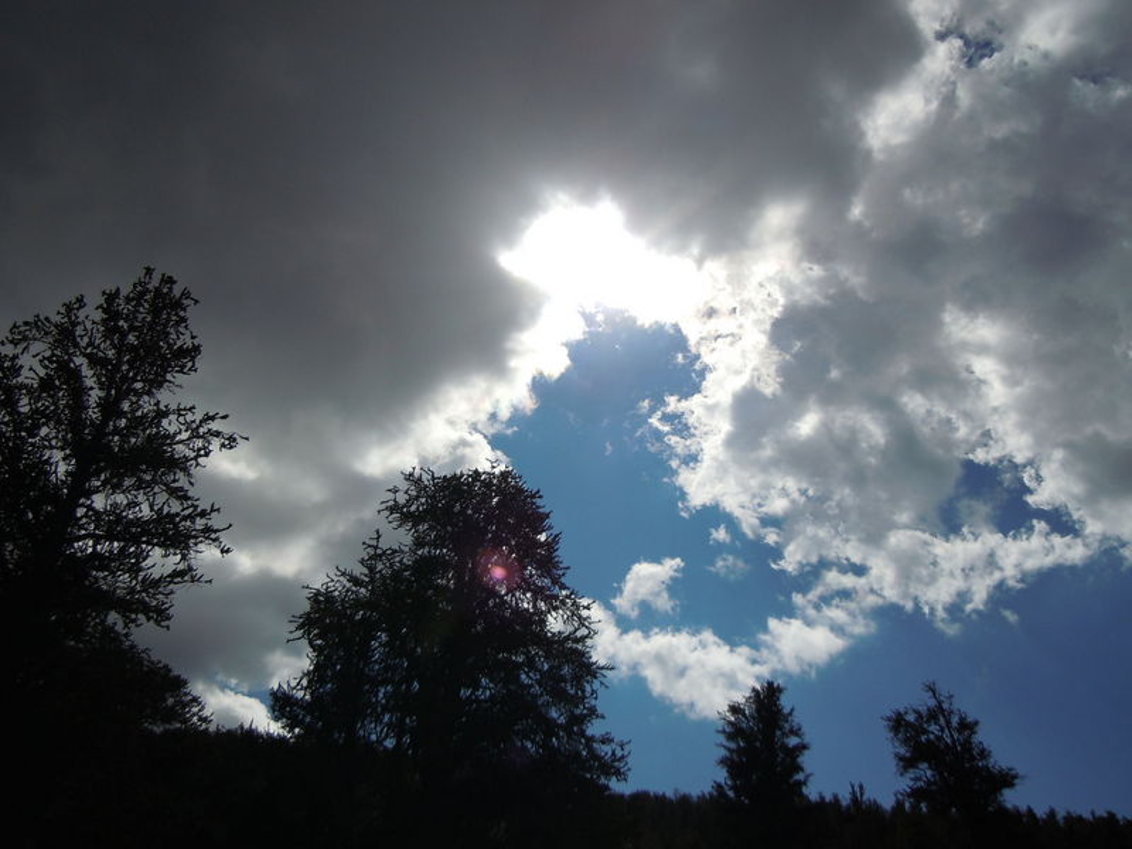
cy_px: 424
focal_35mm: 30
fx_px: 981
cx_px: 566
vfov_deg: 46.8
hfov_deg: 60.0
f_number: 7
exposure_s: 1/1250
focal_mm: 5.4
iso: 100
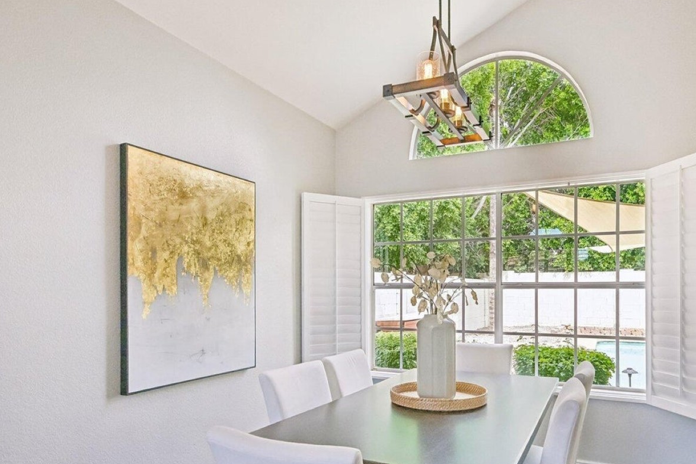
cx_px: 379
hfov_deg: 74.1
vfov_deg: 53.3
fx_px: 460
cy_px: 273
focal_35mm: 24
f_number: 8
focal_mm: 15.5
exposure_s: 1/320
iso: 640
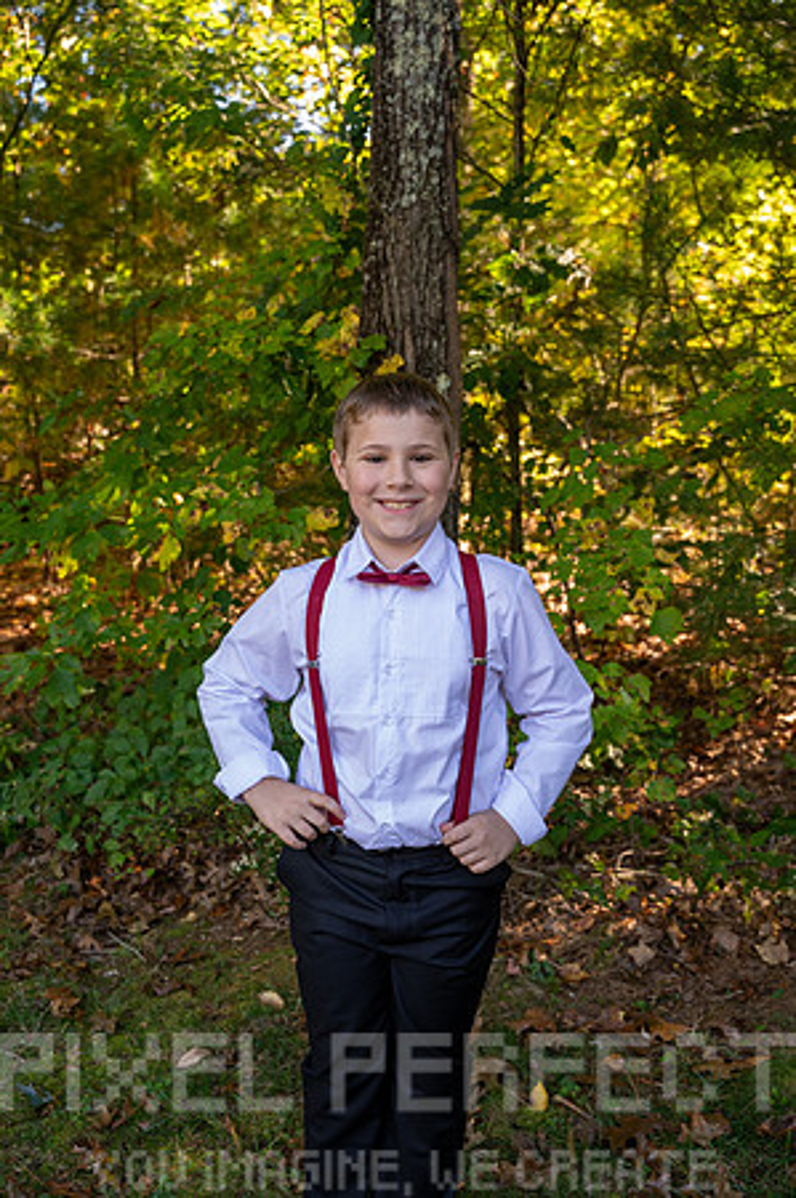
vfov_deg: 49.6
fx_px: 1296
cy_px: 599
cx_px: 398
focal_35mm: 39
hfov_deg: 34.1
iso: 900
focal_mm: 39
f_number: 4.5
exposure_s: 1/200
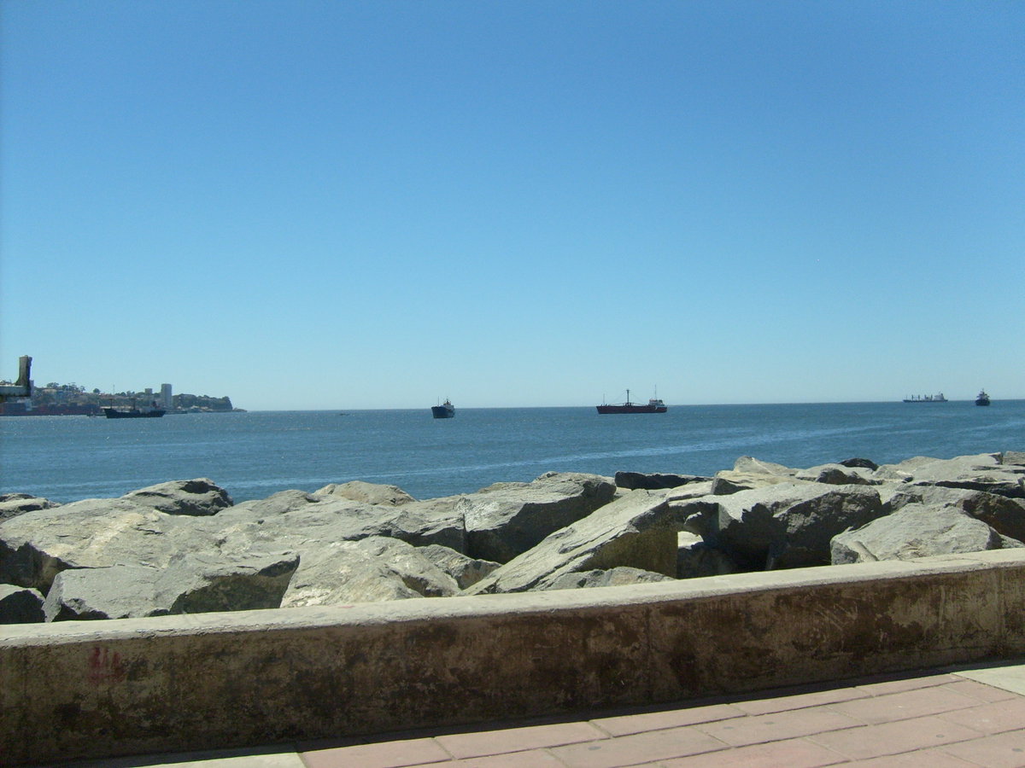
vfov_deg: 40.7
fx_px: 1036
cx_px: 512
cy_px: 384
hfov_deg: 52.6
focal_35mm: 35
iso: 80
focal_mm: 5.8
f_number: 7.1
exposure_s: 1/500
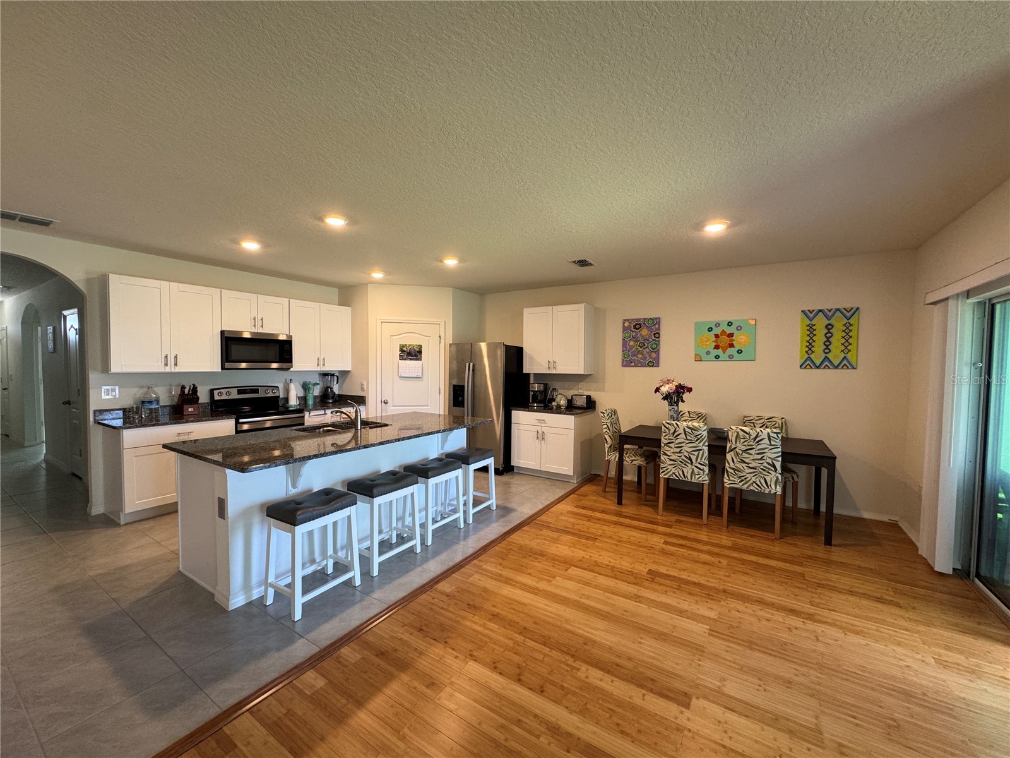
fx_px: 408
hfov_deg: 102.1
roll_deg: -0.6
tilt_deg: -2.7
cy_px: 379
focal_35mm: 14
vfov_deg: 85.7
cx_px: 505
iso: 160
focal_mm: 2.22
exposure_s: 1/60
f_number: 2.2
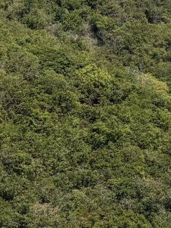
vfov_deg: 2.9
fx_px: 4538
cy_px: 354
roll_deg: +1.0
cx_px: 131
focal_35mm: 689
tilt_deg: -4.7
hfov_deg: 2.2
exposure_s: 1/1105
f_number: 2.8
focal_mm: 16.89
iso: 20
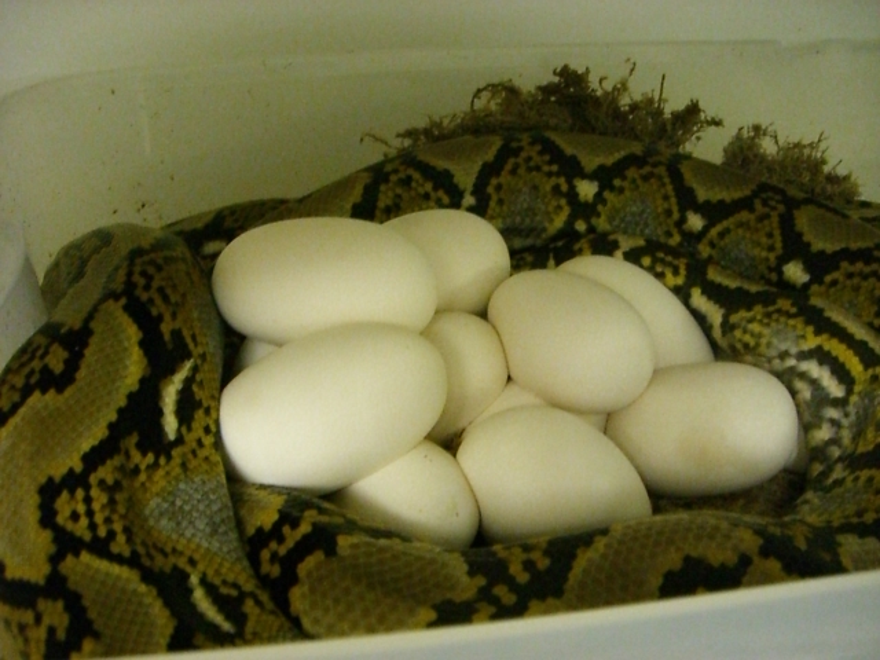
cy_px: 330
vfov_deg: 37.7
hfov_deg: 49.0
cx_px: 440
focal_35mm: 38
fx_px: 966
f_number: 2.7
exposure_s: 1/60
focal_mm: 6.2
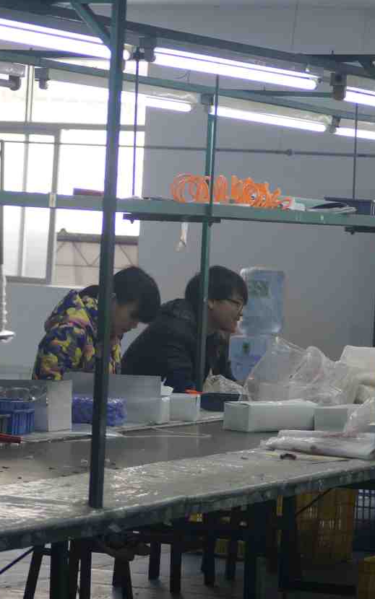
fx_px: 2648
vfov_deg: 12.9
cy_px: 313
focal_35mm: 162
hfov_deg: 8.1
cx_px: 116
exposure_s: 1/100
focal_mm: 55
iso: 320
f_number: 4
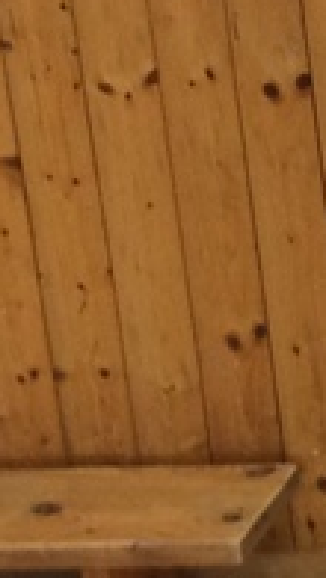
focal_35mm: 143
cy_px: 207
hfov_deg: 7.5
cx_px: 978
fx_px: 2193
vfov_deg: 15.0
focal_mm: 3.3
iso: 64
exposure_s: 1/25
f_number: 2.4
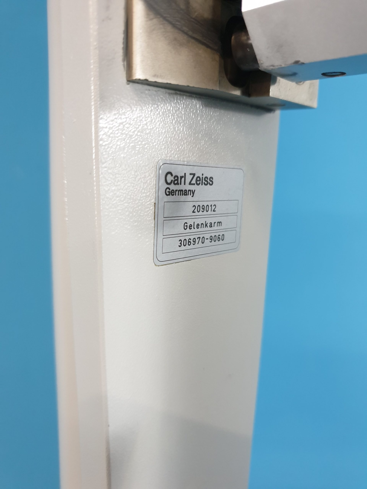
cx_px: 184
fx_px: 368
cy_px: 244
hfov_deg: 53.1
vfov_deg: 67.3
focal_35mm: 26
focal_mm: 4.3
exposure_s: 1/50
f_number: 1.5
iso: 320
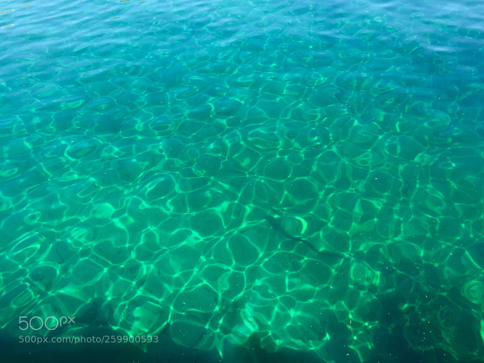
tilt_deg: -42.9
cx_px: 242
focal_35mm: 29
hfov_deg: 61.7
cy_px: 182
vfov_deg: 48.2
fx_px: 405
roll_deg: +5.1
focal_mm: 4.15
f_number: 2.2
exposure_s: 1/527
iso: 32
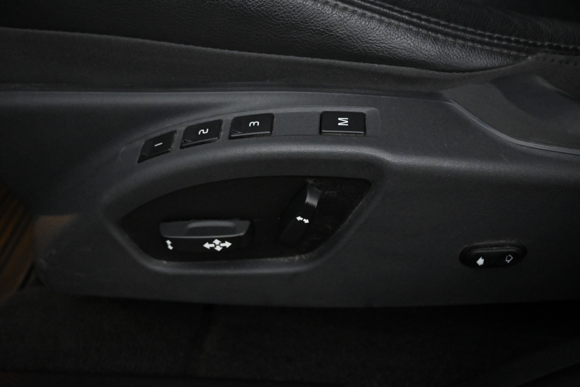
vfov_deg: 36.2
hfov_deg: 52.2
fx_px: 592
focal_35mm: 37
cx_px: 290
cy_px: 194
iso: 7200
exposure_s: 1/40
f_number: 4.2
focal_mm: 24.5
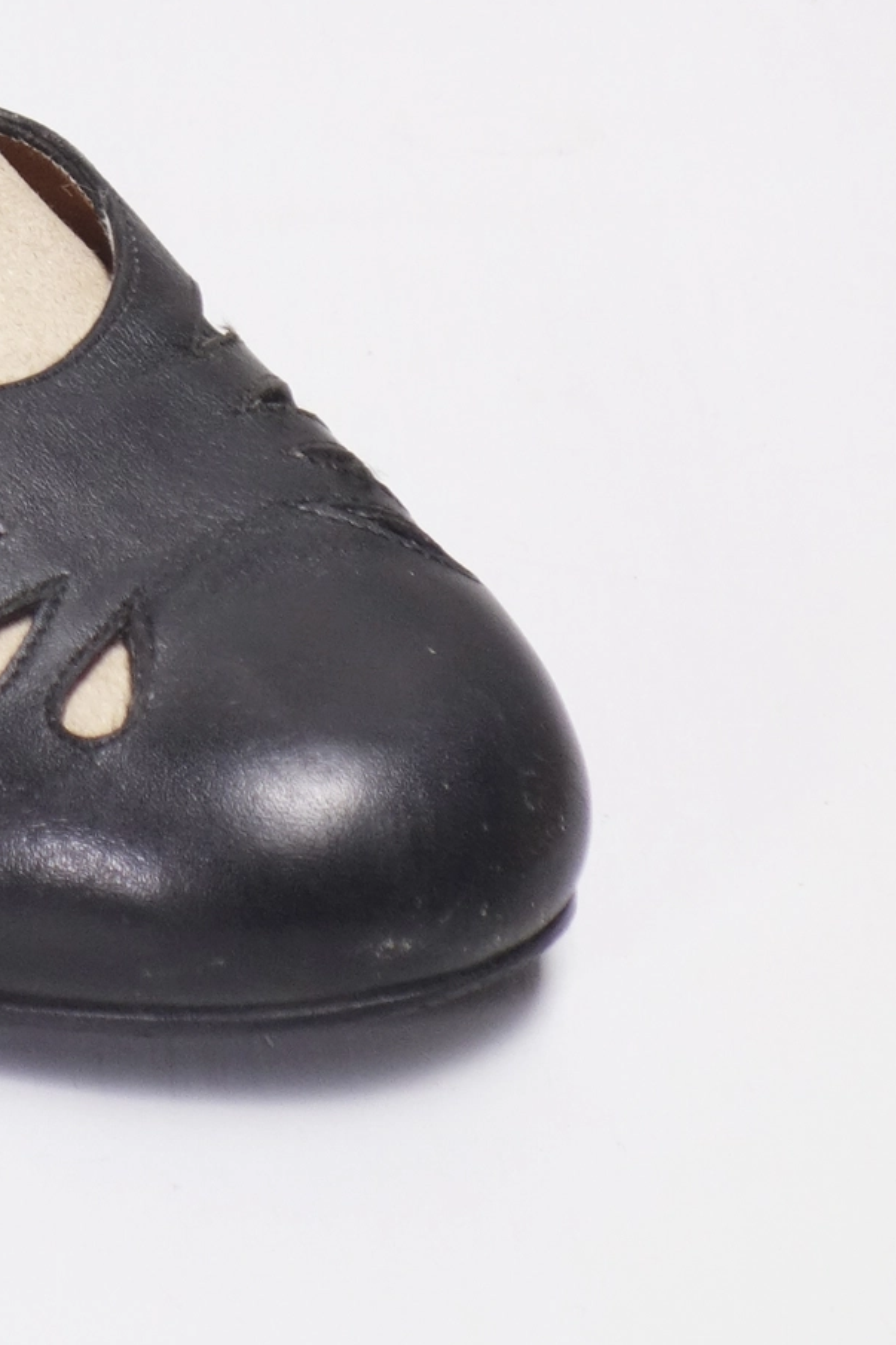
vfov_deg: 7.3
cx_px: -419
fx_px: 10457
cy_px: -340
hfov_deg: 4.9
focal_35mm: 280
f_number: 4.5
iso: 400
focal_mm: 32.52
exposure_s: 1/100
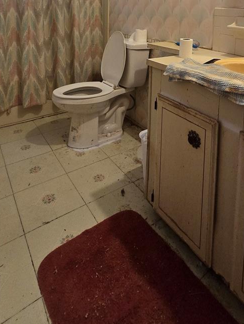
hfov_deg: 56.4
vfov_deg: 59.6
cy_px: 26
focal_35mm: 24
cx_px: 146
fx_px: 225
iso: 320
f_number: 2.2
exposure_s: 1/60
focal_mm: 2.2
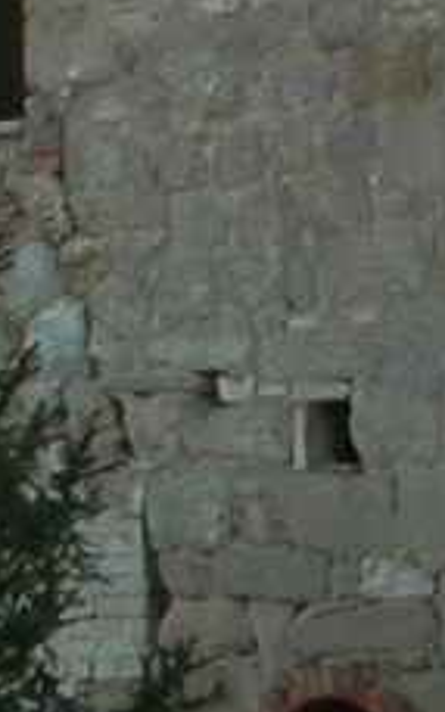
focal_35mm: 281
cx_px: 731
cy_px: 121
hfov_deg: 4.6
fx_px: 5456
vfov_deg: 7.5
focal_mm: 7.85
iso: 100
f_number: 5.3
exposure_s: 1/122
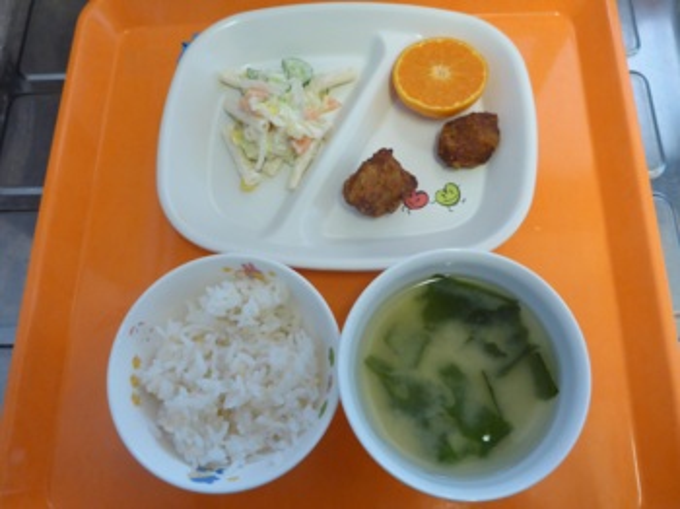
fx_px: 550
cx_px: 340
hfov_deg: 63.5
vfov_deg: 49.7
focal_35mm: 28
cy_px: 254
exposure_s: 1/30
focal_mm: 4.9
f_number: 3.3
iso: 400
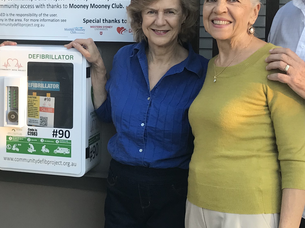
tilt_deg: -4.7
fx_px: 670
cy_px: 61
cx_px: 48
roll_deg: -1.1
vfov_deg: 19.3
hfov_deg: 25.1
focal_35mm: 76
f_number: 1.8
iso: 25
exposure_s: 1/100
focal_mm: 3.99
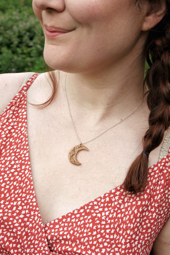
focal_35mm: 48
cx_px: 85
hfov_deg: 28.1
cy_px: 128
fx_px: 340
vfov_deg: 41.1
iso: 125
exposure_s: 1/200
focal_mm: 17.48
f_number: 4
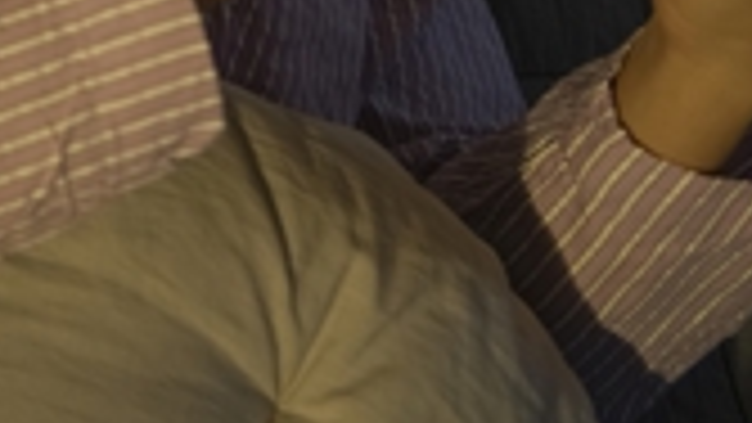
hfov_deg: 13.3
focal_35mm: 147
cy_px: -475
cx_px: -576
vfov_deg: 7.8
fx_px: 2932
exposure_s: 1/160
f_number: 4
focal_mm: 36
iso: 500
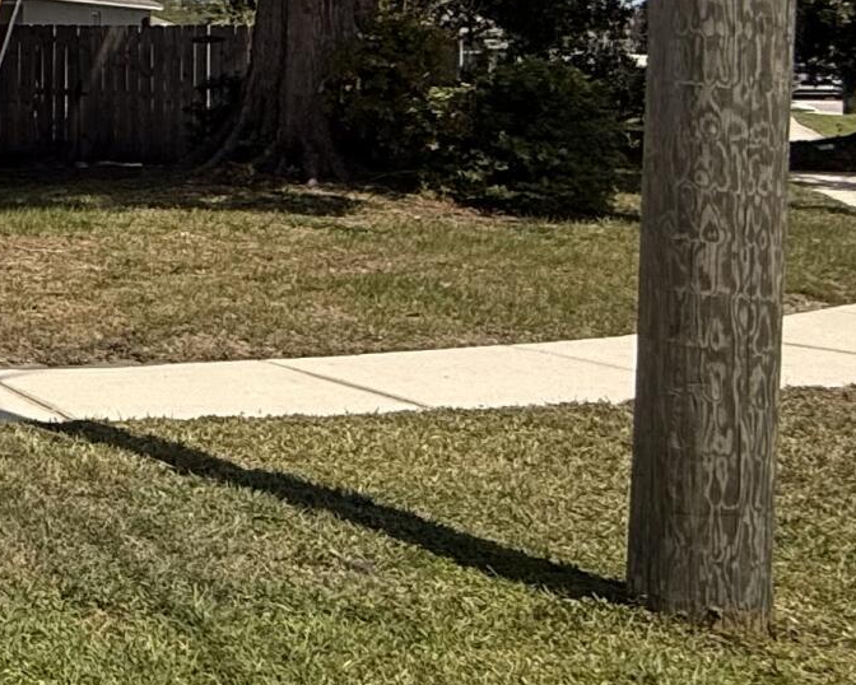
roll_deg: -0.4
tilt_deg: -1.4
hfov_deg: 20.9
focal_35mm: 61
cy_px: 117
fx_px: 1546
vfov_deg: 24.5
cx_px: -690
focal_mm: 2.22
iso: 50
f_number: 2.2
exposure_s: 1/3289
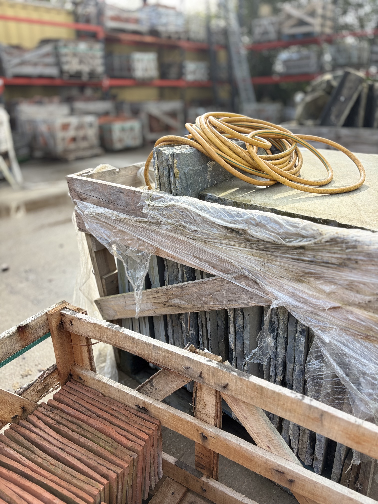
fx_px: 379
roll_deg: +0.1
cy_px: 252
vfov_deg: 67.3
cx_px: 189
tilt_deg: -21.8
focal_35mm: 26
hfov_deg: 53.1
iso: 50
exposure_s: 1/531
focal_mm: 5.96
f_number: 1.6
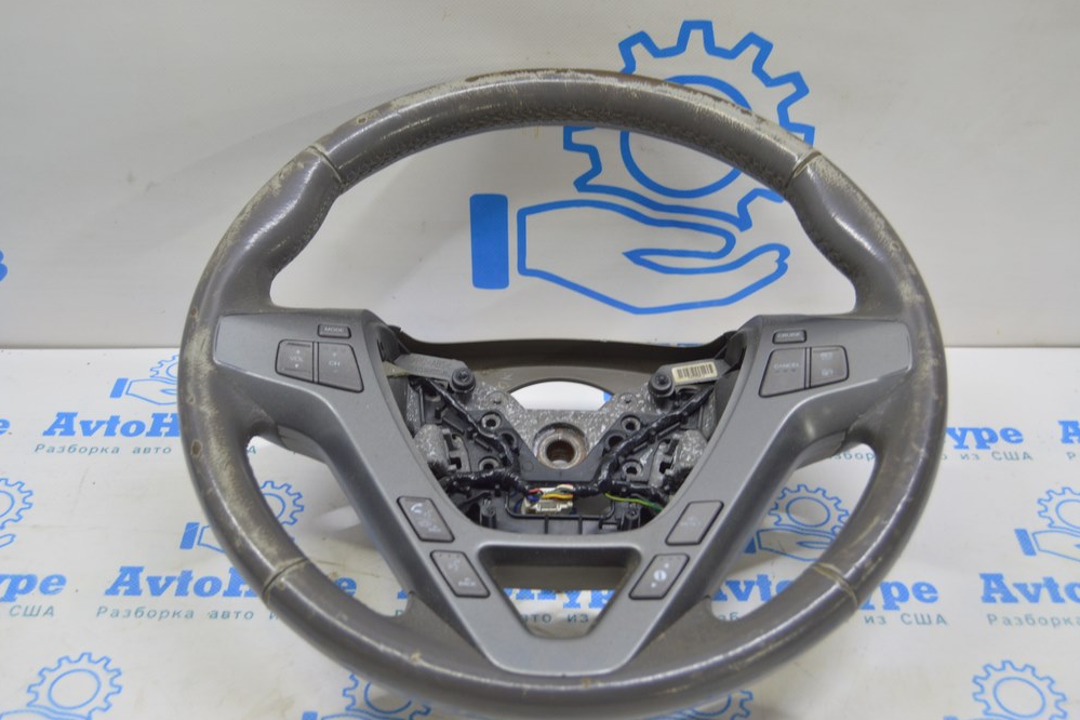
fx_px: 1290
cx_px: 529
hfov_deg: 45.4
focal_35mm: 43
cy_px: 365
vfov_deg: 31.2
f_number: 5.6
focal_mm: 28
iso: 400
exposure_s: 1/20
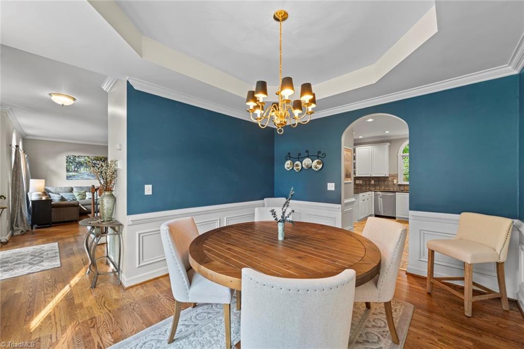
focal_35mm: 14
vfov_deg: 81.2
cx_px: 262
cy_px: 174
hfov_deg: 104.2
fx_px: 204
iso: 320
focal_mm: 14
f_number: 7.1
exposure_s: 1/3
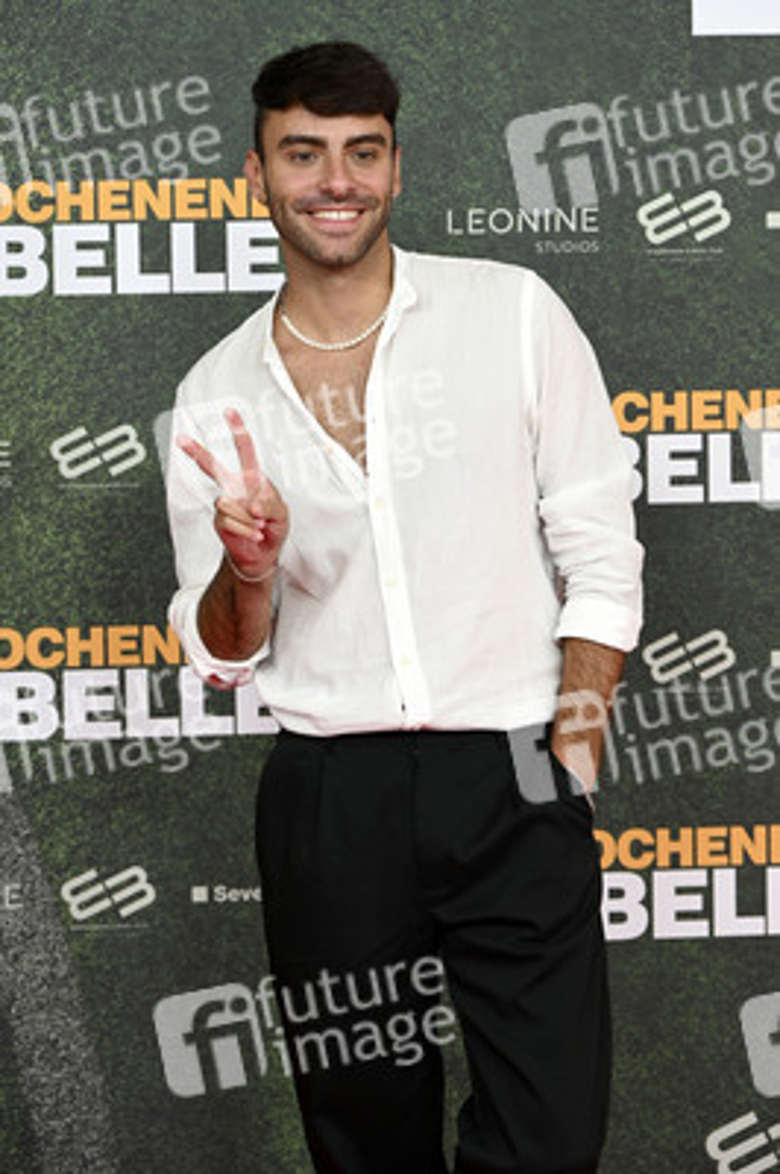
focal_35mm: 81
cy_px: 587
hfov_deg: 16.8
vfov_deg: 25.1
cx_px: 390
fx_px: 2637
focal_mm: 81
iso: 1000
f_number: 6.3
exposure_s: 1/200
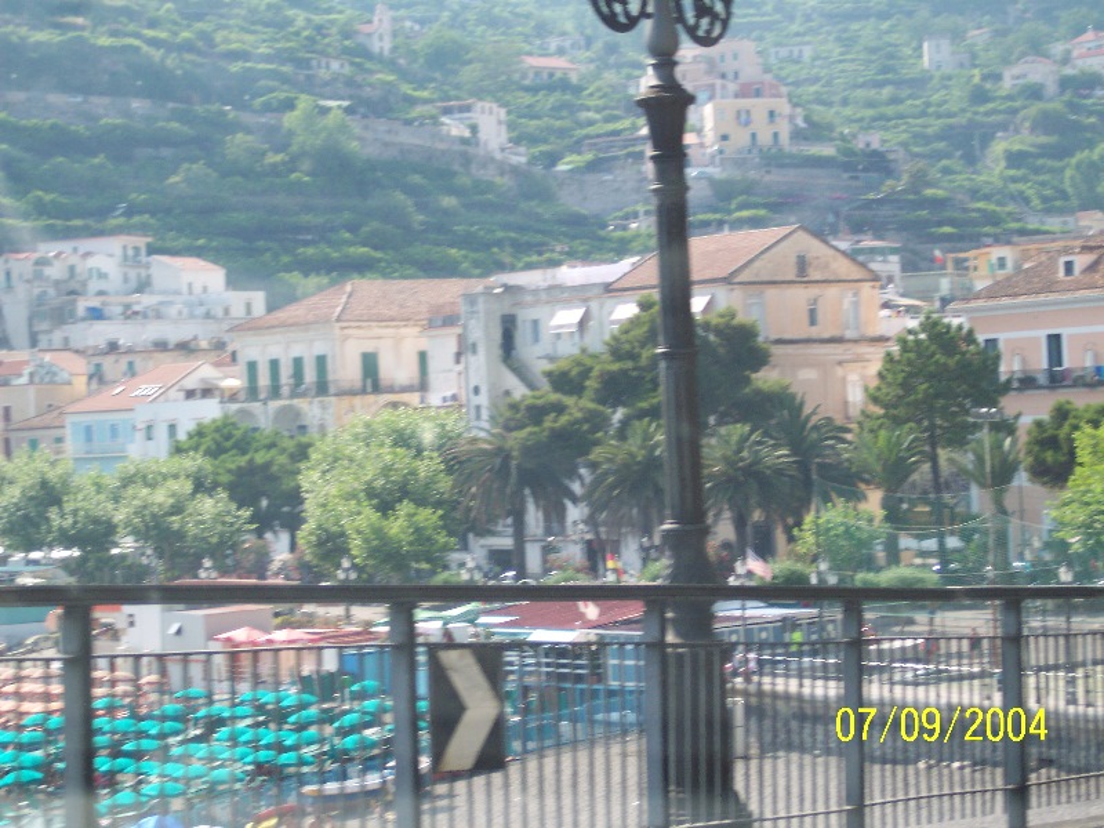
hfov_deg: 19.4
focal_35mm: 101
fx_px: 3221
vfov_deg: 14.6
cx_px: 552
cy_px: 414
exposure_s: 1/350
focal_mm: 21.3
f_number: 4.8
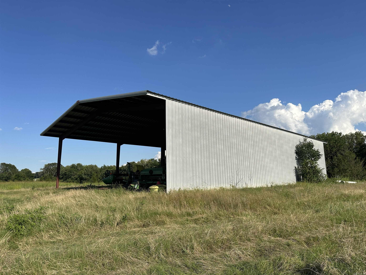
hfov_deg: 71.6
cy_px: 138
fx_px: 254
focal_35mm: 24
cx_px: 183
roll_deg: +0.7
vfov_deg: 56.8
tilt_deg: +10.1
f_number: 1.78
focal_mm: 6.86
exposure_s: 1/5848
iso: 80
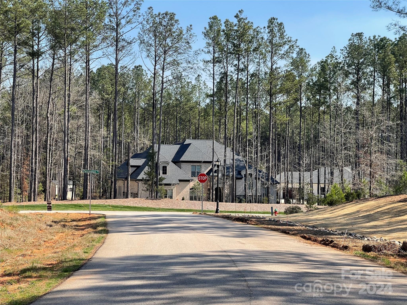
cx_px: 204
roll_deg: -0.6
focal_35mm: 64
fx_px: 752
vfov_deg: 22.9
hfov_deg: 30.3
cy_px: 152
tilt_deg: +2.2
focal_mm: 7.5
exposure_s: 1/677
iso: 20
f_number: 2.2
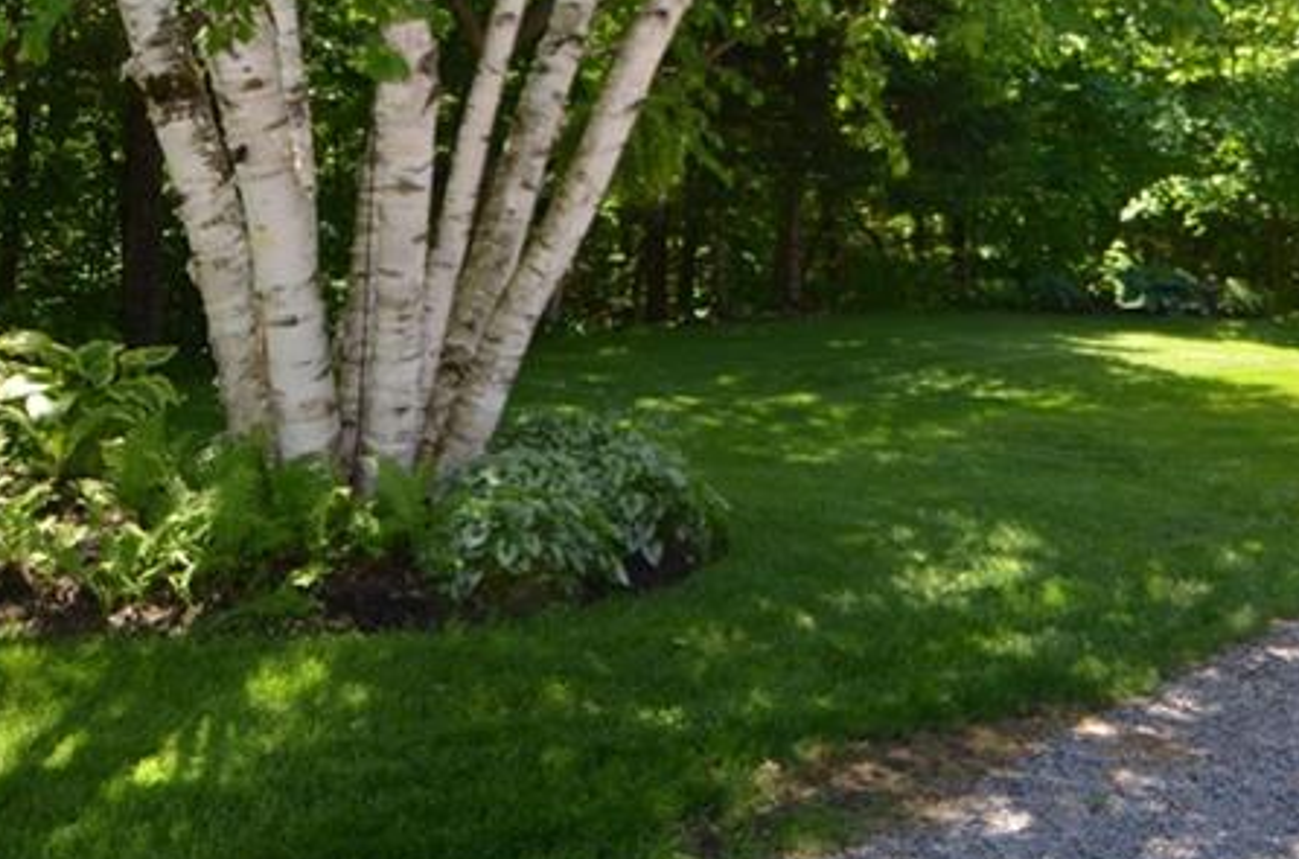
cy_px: 19
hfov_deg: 47.6
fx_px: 1424
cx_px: 938
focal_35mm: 40
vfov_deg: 31.3
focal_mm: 11.5
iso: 100
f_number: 4
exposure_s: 1/200
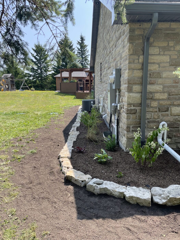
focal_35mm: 26
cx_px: 90
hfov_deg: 53.1
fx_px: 180
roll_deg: +1.0
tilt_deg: -9.5
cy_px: 120
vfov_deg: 67.3
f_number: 1.6
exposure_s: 1/1092
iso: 32
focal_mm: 4.2
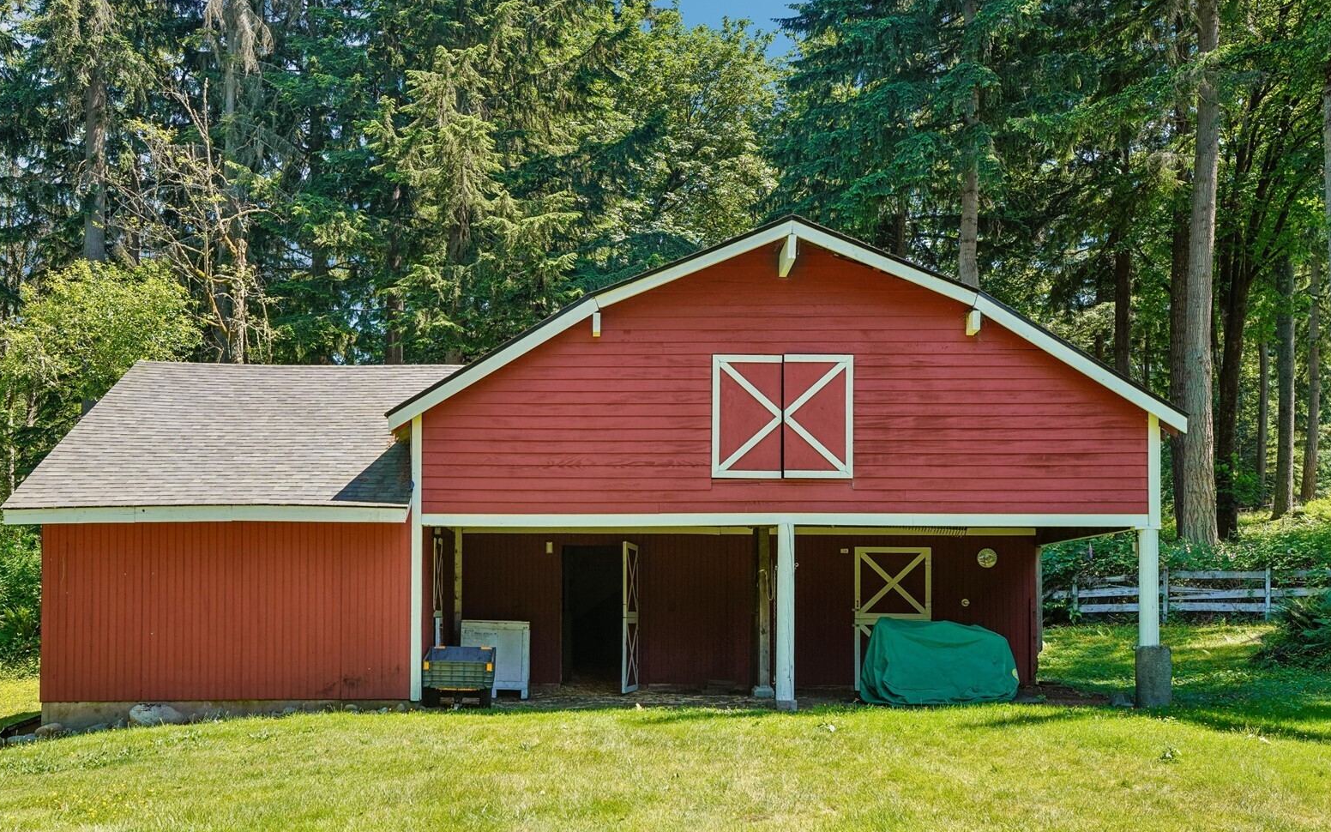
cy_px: 411
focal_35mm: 39
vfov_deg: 32.8
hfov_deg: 50.3
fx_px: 1415
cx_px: 608
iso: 400
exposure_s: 1/200
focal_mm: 35
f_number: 8
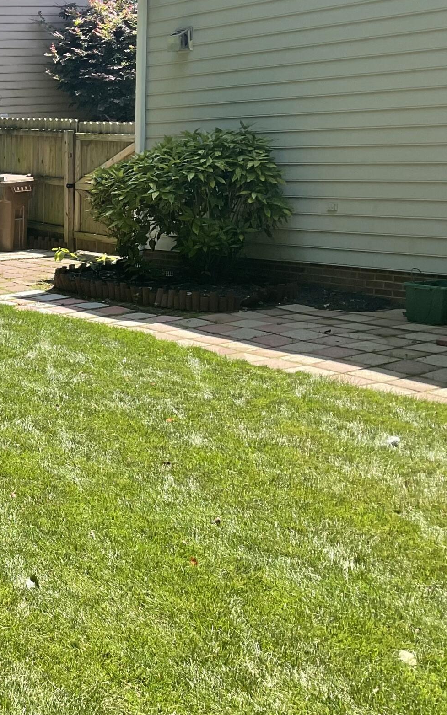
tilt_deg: -10.7
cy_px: 344
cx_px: -226
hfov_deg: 19.2
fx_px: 1150
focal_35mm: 59
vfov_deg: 34.5
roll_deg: +1.9
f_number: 1.8
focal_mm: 3
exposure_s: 1/365
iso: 16
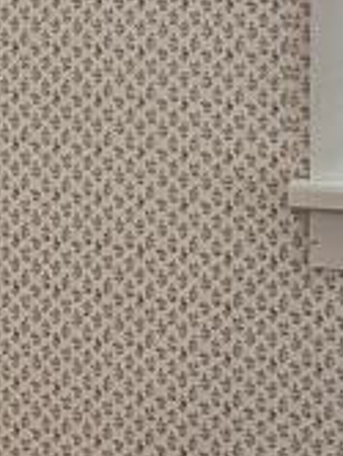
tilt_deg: -2.7
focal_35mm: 148
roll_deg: +1.3
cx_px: -777
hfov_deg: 8.1
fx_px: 1950
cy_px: -27
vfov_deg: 13.1
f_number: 1.78
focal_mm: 6.86
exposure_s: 1/60
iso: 640
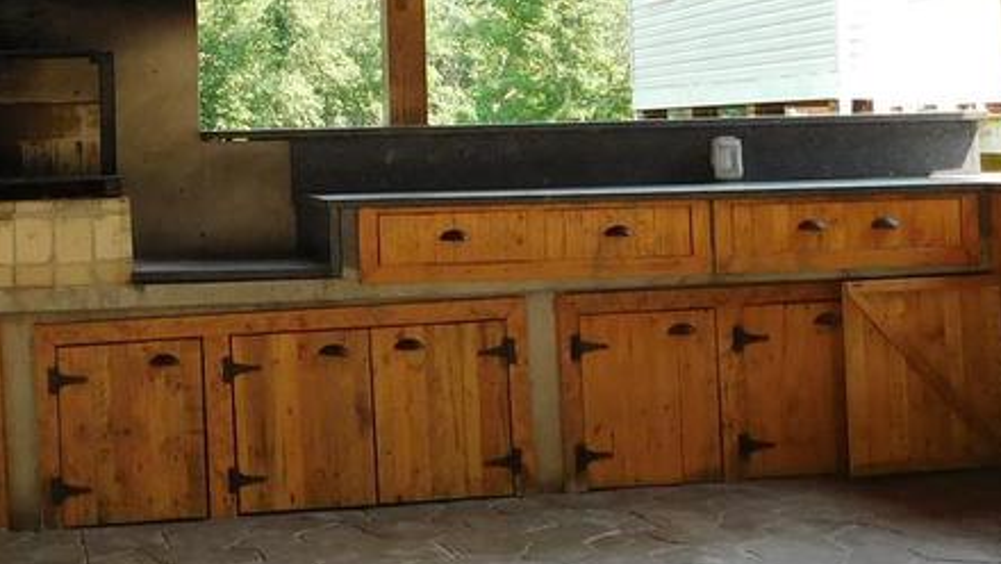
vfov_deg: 14.5
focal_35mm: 82
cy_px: 9
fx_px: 2178
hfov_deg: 25.6
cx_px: 253
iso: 125
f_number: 3
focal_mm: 4
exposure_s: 1/200
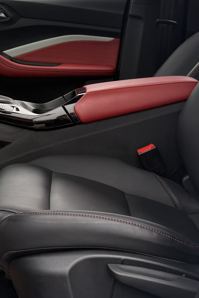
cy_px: 71
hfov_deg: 19.6
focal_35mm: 67
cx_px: -9
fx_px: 555
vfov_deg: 29.5
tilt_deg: -3.4
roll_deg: -1.1
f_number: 1.78
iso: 100
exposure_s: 1/660
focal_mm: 6.76
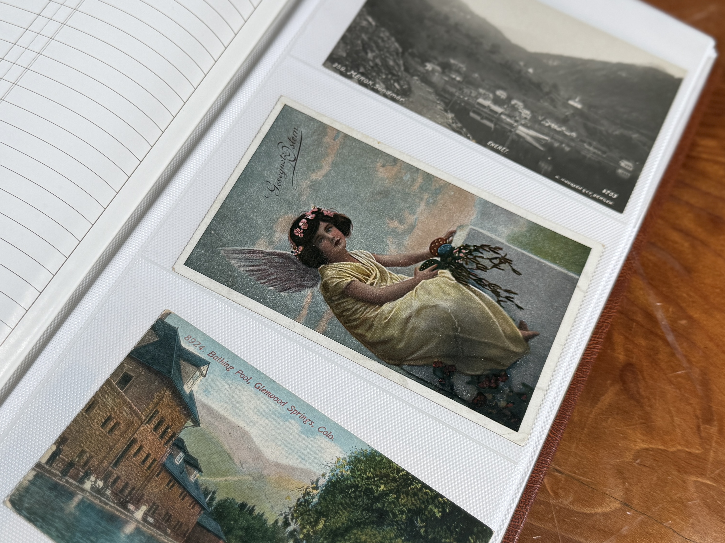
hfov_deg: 71.6
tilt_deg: -63.4
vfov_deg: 56.8
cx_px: 362
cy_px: 272
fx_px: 503
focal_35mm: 24
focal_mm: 6.76
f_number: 1.78
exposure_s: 1/363
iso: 80
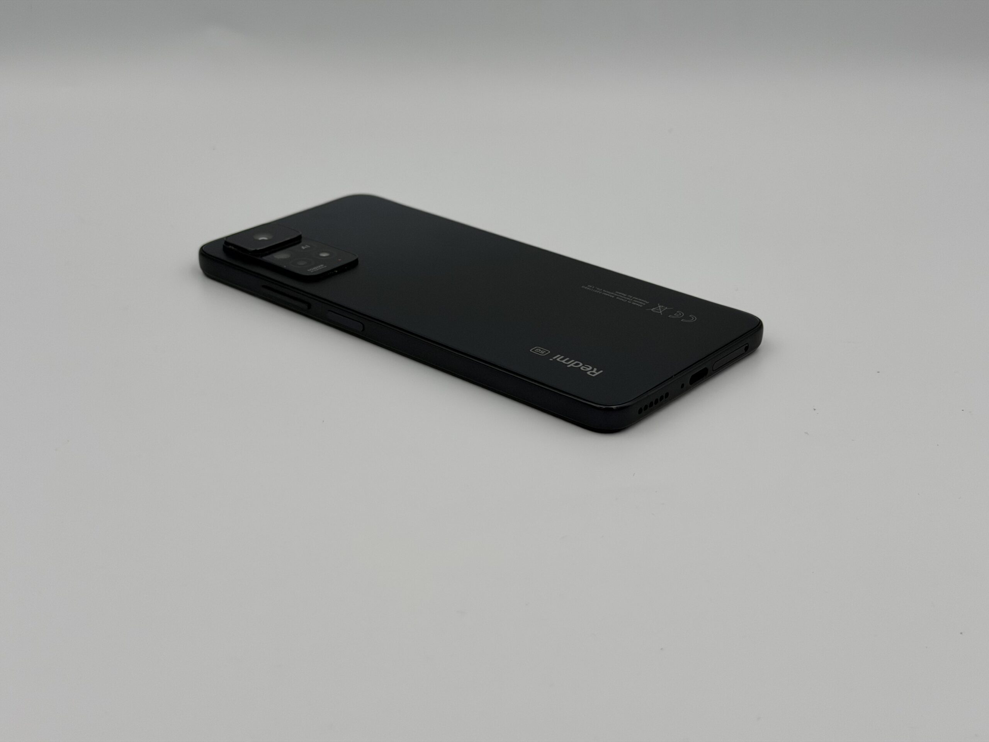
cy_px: 371
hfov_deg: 39.7
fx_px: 1371
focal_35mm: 48
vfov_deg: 30.3
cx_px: 494
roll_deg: -0.6
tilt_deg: -25.5
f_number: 1.78
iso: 64
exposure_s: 1/1149
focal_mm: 6.76
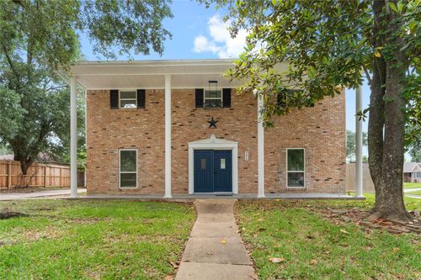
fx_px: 227
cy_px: 140
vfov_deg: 63.4
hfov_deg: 85.7
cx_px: 210
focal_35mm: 19
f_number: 2.8
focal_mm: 19.4
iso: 100
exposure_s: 1/125
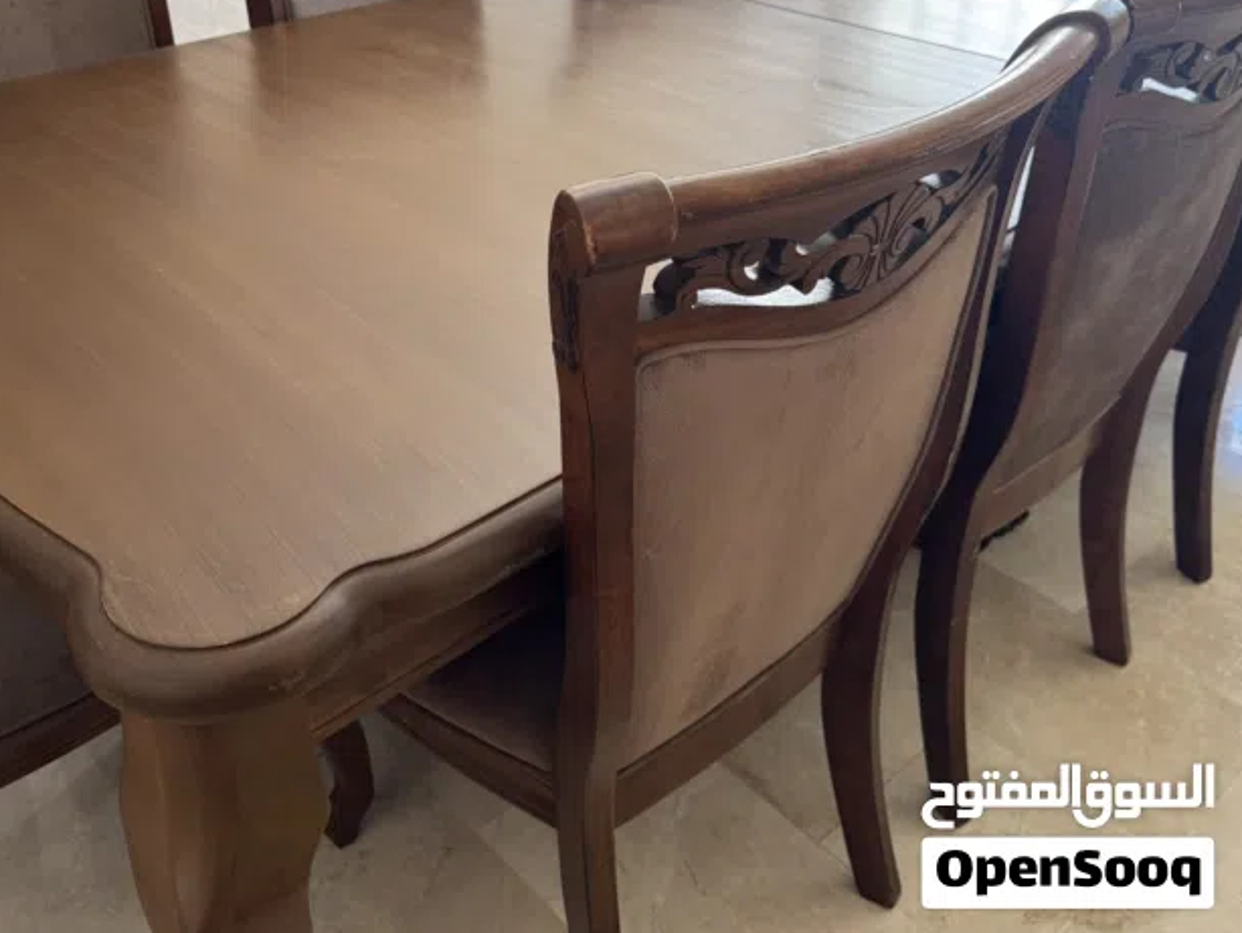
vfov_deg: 54.9
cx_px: 617
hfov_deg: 69.4
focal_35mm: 25
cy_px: 472
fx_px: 897
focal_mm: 6.76
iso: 200
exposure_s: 1/104
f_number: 1.78
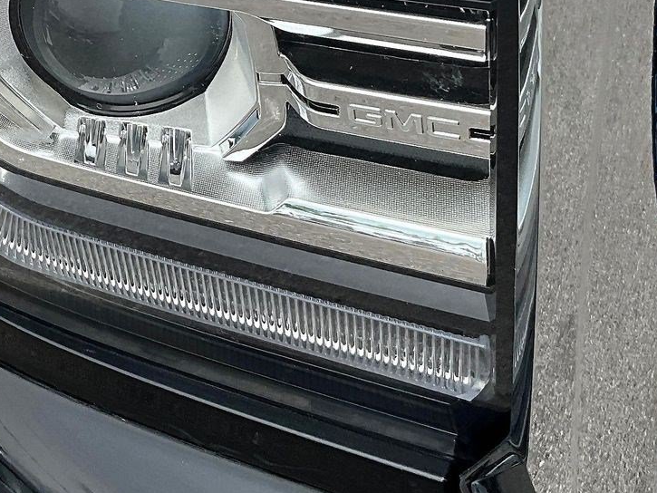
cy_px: 147
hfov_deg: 29.7
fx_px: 1215
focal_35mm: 64
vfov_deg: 22.8
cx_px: 147
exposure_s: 1/997
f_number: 1.8
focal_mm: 3
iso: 25
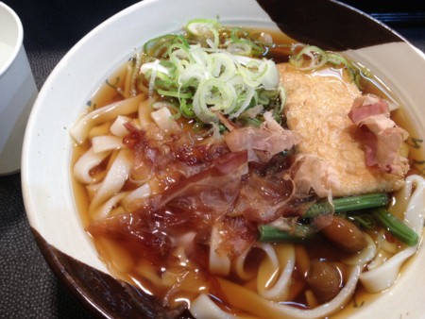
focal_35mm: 35
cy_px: 160
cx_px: 212
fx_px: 430
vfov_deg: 40.7
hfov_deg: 52.6
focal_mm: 4.28
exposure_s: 1/30
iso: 50
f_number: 2.4
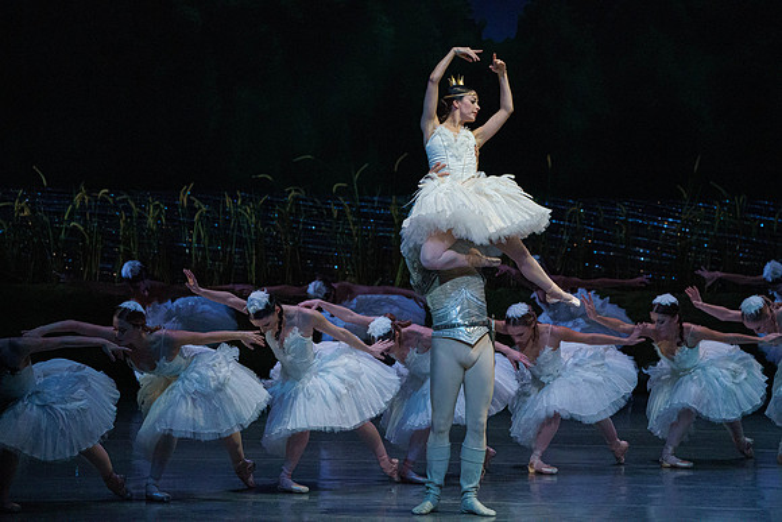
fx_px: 6322
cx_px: 391
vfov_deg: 4.7
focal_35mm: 291
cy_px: 261
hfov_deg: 7.1
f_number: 5.6
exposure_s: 1/250
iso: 8000
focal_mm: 291
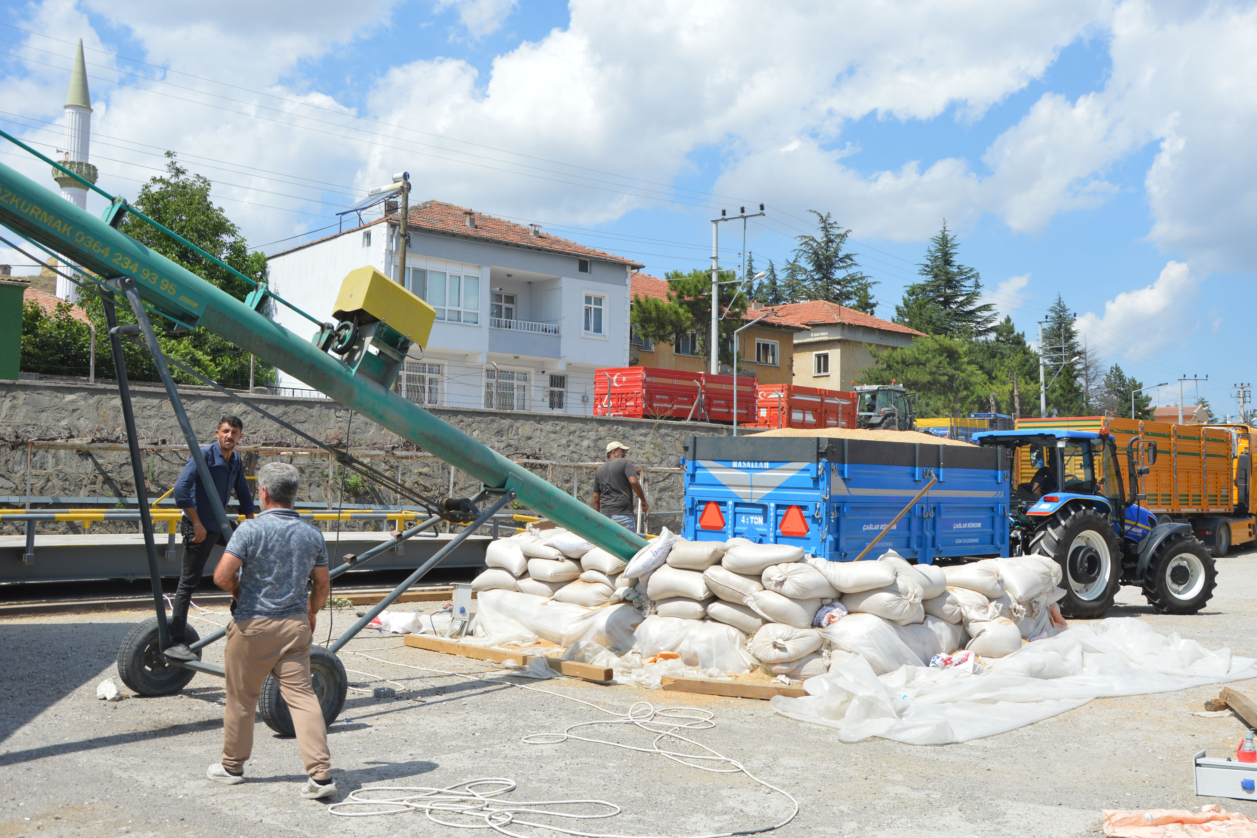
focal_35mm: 33
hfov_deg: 57.2
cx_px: 628
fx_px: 1152
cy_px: 419
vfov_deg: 40.0
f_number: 9
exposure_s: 1/320
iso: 100
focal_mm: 22
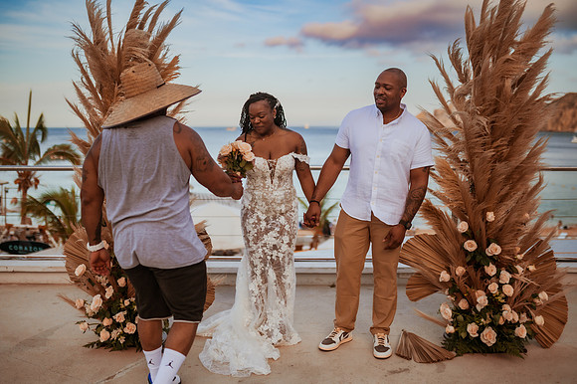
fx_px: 579
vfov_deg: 36.7
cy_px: 192
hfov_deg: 53.0
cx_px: 288
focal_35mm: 36
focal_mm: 35
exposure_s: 1/8000
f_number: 1.6
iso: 250
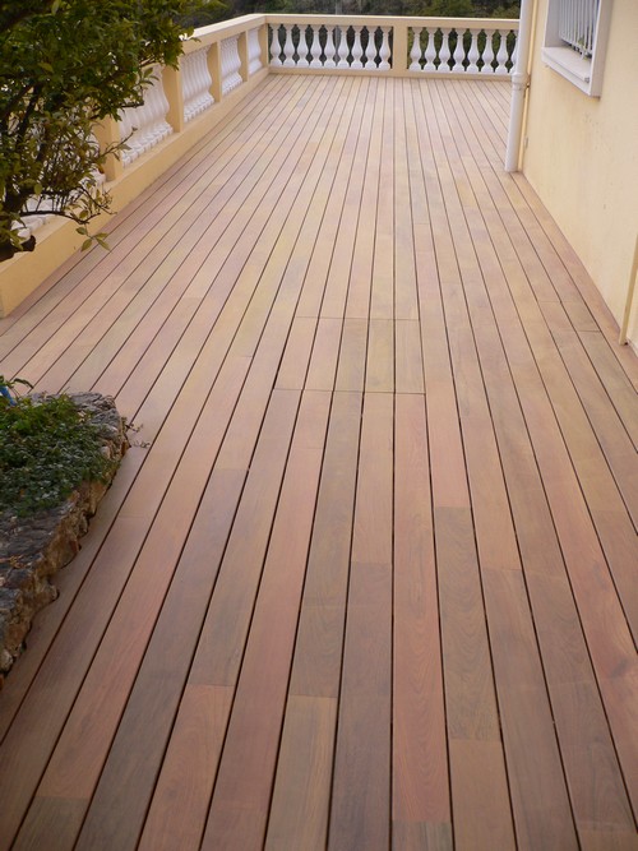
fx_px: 860
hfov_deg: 40.7
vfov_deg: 52.6
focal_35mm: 35
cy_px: 426
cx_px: 319
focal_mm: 5.8
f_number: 2.8
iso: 80
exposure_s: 1/320
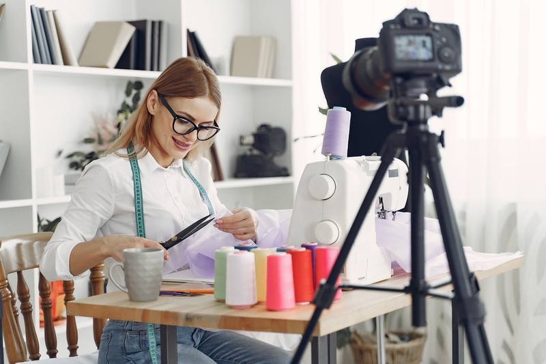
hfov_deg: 28.1
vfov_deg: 18.9
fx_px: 1092
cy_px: 182
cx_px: 273
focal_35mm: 72
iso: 400
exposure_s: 1/250
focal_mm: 72
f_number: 3.2
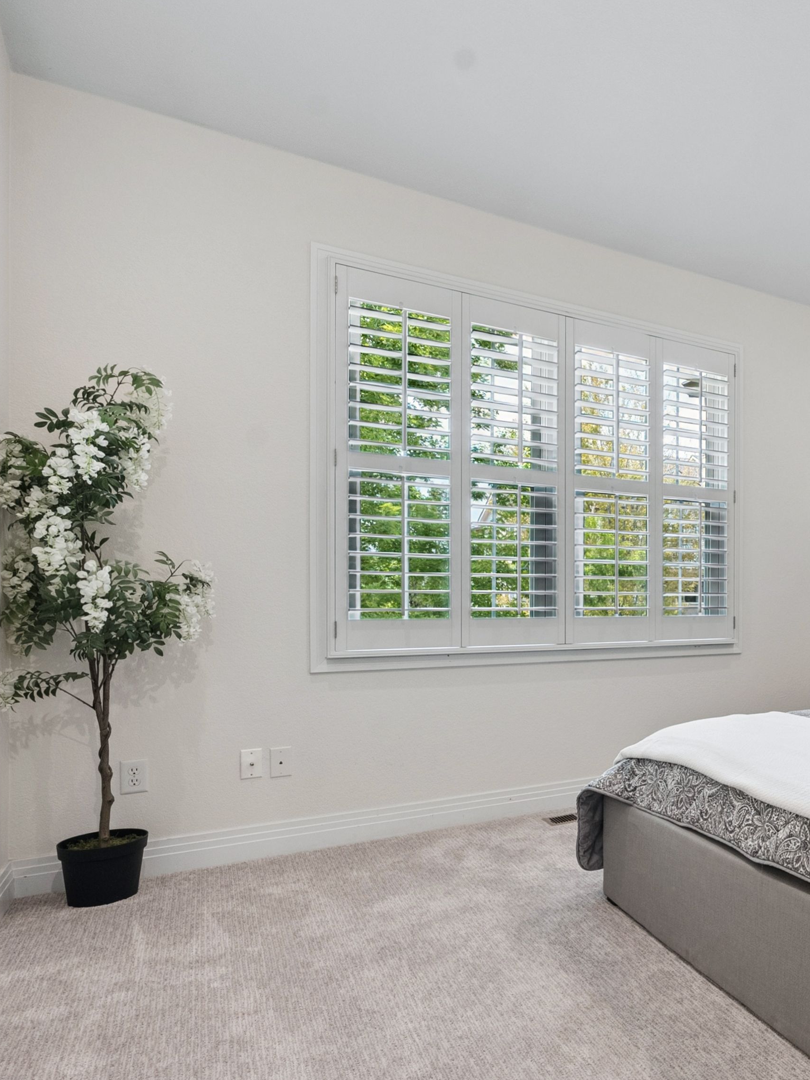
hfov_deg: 46.2
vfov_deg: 69.1
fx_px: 780
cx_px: 807
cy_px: 611
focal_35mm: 25
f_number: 9
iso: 1000
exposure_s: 1/40
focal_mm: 14
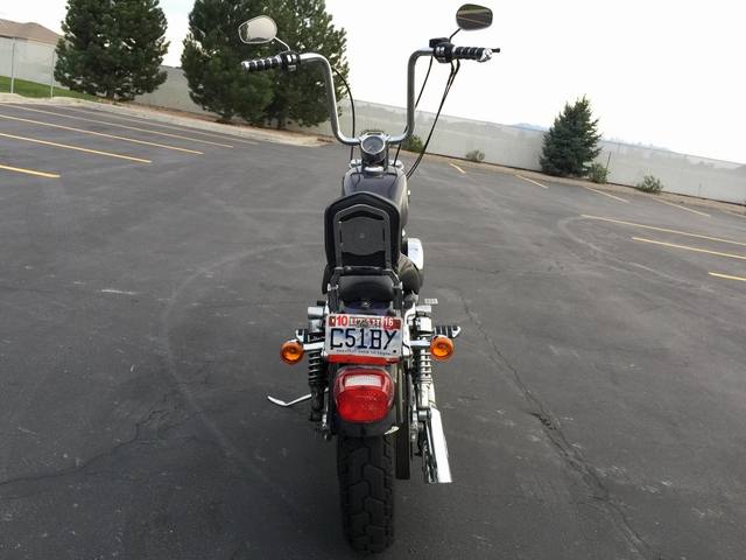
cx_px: 373
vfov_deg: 48.2
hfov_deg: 61.7
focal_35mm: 29
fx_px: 625
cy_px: 280
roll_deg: -8.9
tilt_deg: -10.6
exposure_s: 1/40
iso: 32
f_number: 2.2
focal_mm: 4.15
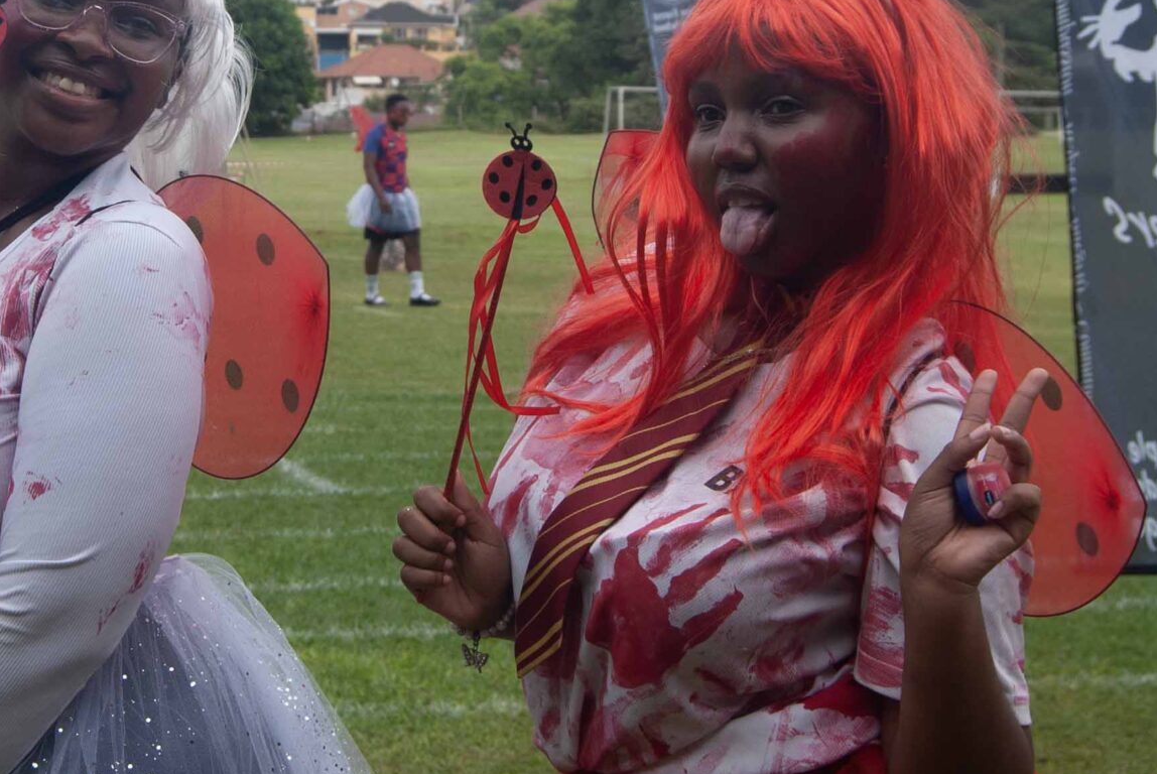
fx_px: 2799
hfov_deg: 23.2
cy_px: 102
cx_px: 370
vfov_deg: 15.6
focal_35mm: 87
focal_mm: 26
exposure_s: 1/160
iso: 100
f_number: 6.3
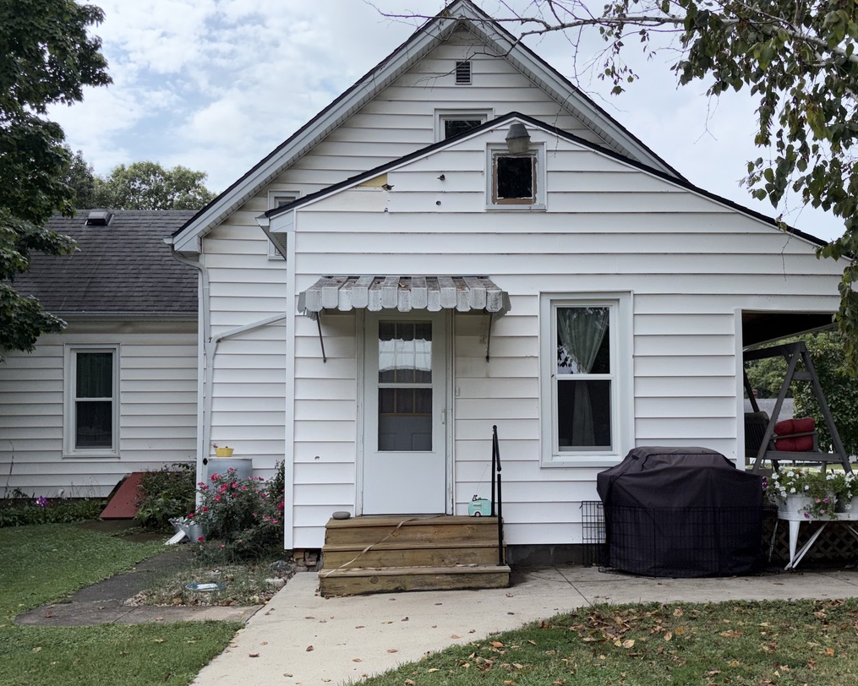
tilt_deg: +4.1
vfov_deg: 41.1
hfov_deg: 50.2
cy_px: 389
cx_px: 463
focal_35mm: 36
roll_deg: +1.3
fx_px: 914
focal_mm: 5.96
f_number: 1.6
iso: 32
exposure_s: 1/2747
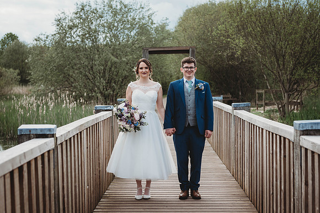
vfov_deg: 20.5
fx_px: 590
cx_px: 149
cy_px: 114
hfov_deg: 30.4
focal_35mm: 66
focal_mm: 62
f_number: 3.5
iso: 200
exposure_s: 1/1000
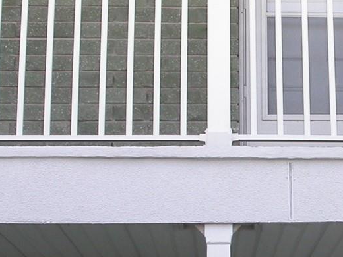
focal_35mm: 117
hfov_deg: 16.5
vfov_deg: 12.6
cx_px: 335
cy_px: 225
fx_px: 1159
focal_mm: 7.85
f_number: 5.3
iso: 100
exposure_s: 1/207
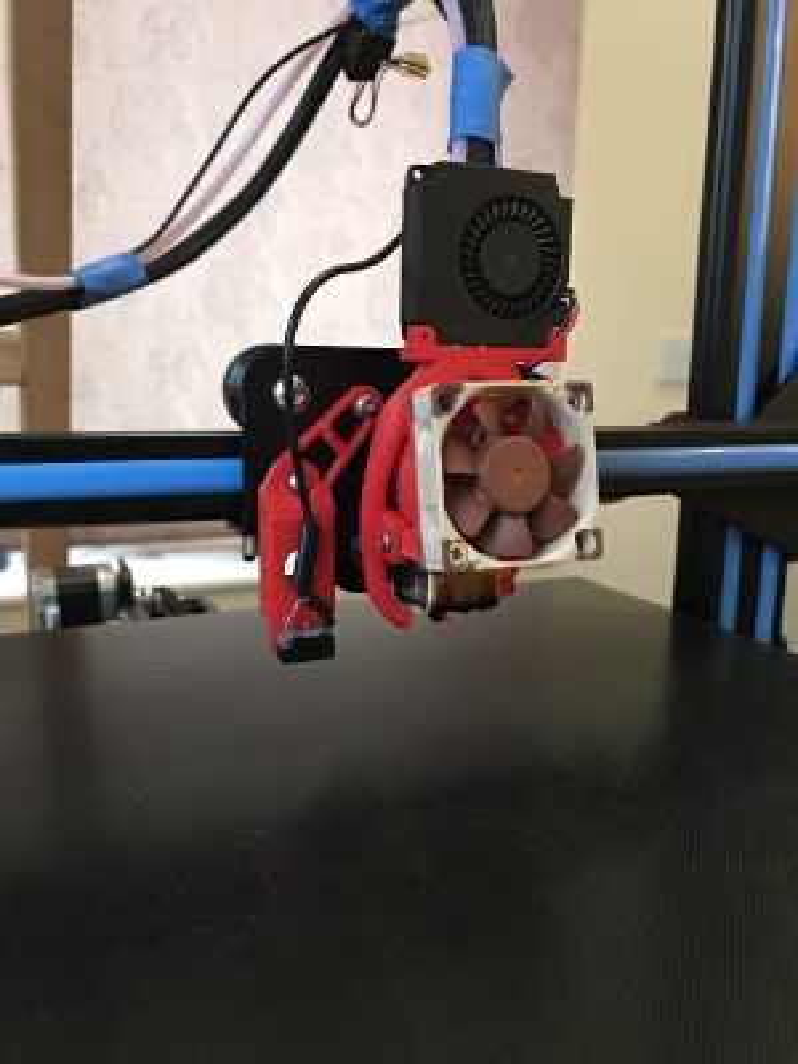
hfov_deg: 49.7
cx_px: 399
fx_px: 861
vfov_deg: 63.4
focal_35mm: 28
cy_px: 532
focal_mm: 3.99
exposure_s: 1/6
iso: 80
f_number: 1.8
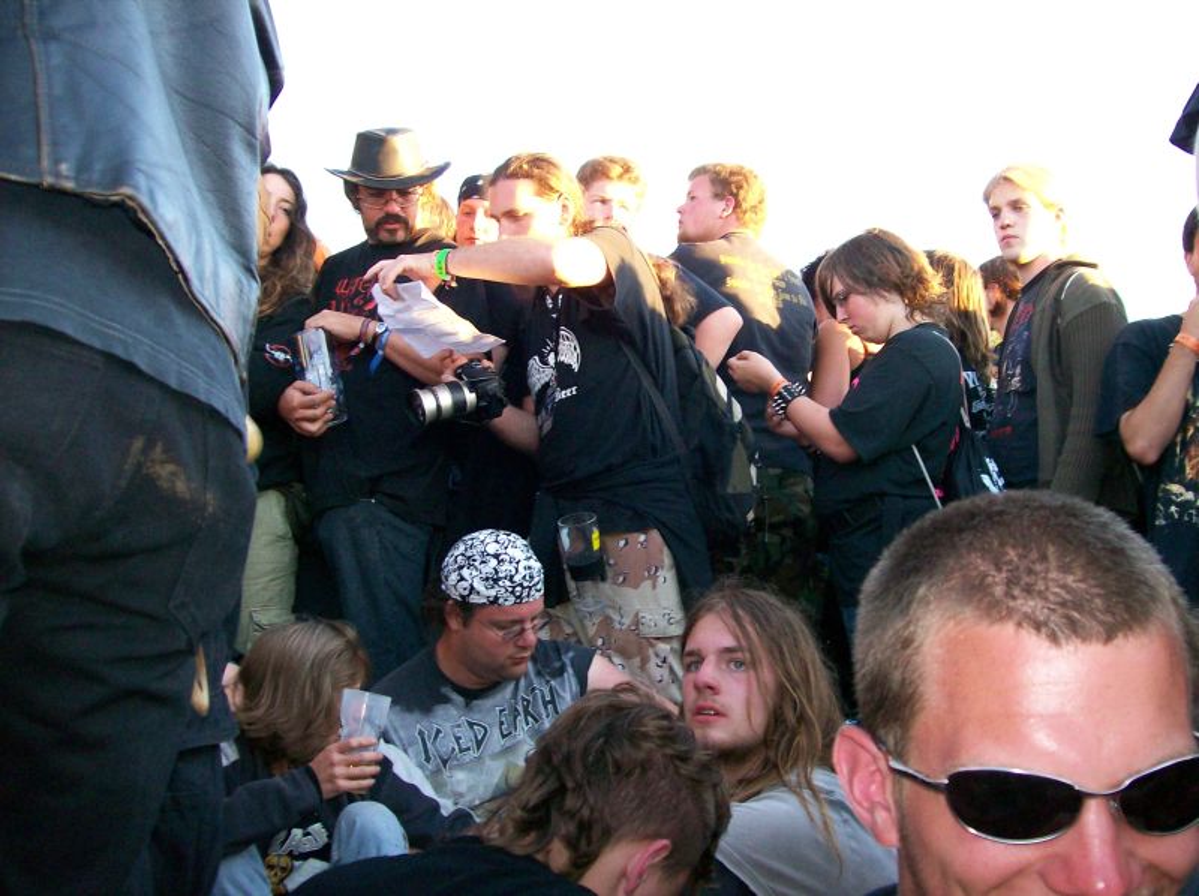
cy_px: 448
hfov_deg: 51.4
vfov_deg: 39.6
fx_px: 1245
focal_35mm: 36
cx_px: 600
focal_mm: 6
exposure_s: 1/77.7
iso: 140
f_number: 2.7
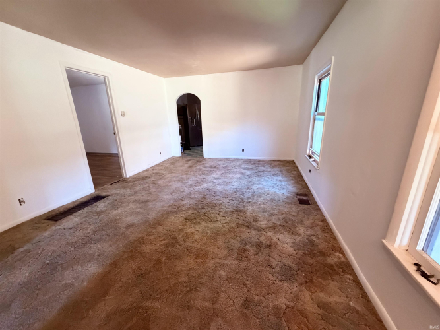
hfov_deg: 102.1
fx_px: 178
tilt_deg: -16.0
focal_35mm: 14
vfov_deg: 85.7
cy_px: 165
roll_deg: +2.5
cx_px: 220
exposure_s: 1/60
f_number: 2.2
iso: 800
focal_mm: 2.22
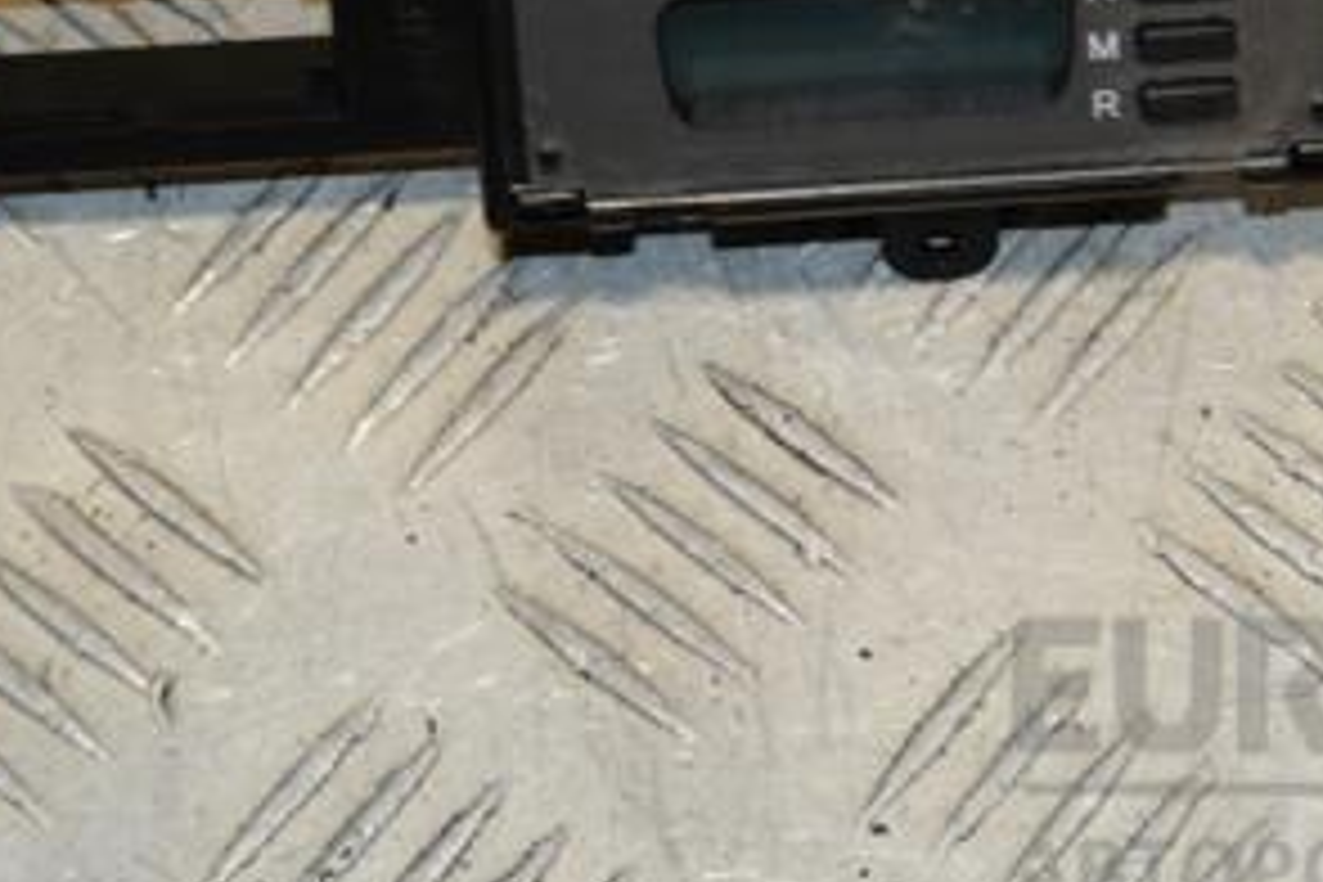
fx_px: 5843
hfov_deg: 12.9
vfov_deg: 8.6
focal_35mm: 159
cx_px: 927
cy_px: 86
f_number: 8
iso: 800
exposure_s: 1/200
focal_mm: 52
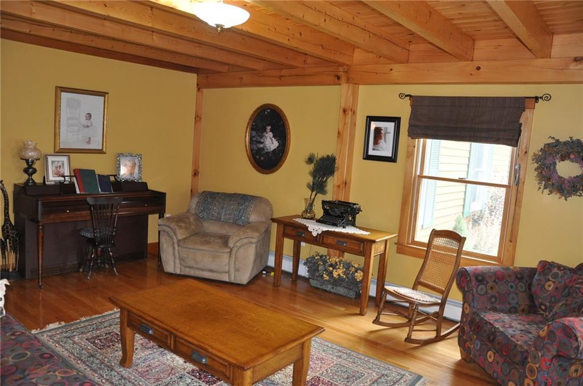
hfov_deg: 67.5
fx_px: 436
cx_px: 292
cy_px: 193
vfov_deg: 47.8
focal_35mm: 27
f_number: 3.5
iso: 800
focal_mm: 18
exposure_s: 1/60
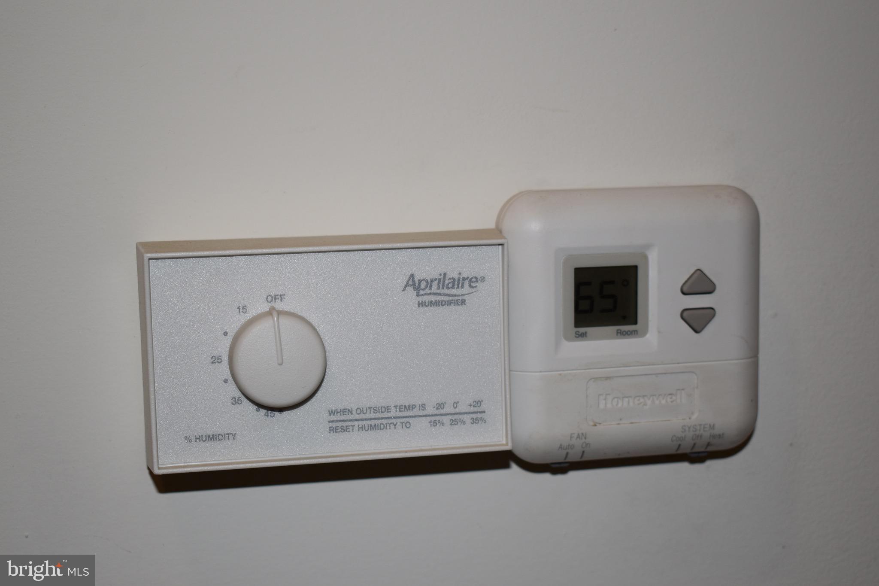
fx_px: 1465
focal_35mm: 60
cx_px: 440
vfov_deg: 22.6
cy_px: 293
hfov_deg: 33.4
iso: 250
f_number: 4.8
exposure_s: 1/125
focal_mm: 40
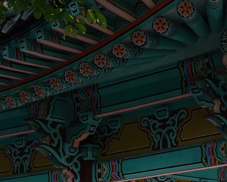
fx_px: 786
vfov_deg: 12.9
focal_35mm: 117
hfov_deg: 16.0
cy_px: 210
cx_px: 253
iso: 640
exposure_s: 1/125
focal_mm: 35
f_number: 6.3
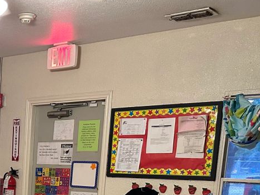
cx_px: -41
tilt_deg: -9.2
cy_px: 245
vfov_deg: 21.6
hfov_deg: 27.9
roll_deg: -1.1
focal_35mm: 62
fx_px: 465
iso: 400
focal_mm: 6.86
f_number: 1.78
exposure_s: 1/60
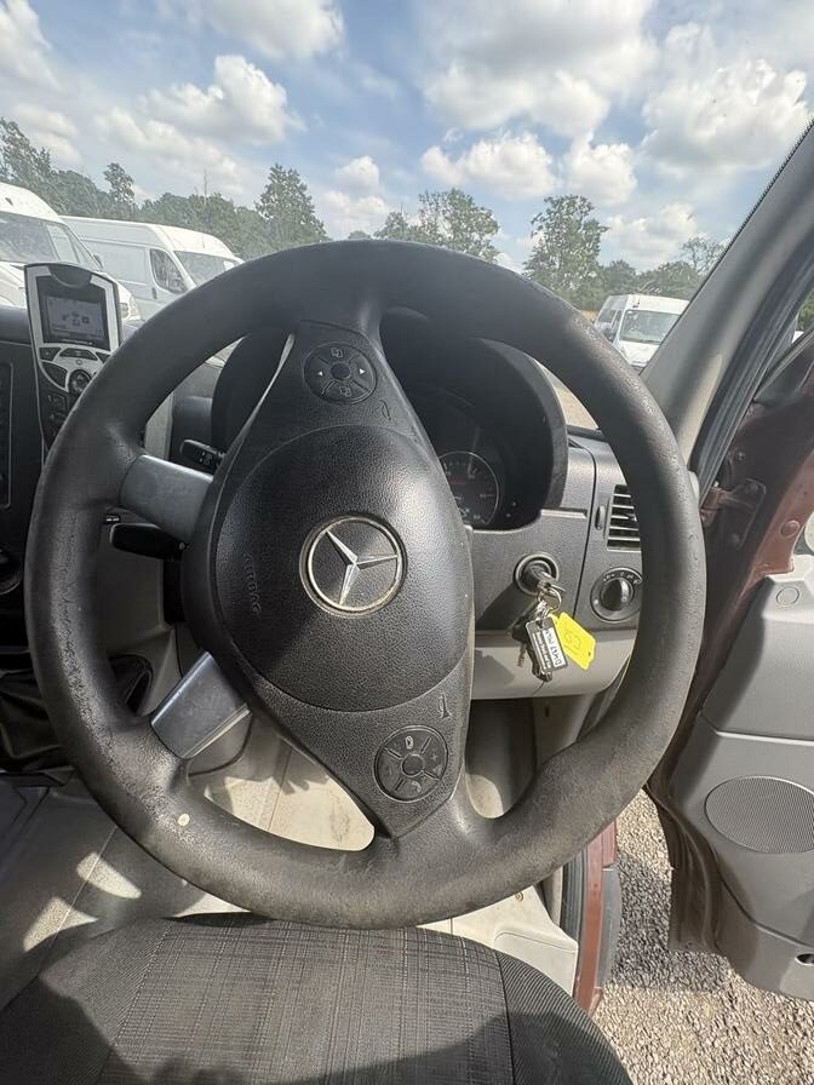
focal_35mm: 14
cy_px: 542
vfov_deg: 102.1
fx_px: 439
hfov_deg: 85.7
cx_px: 407
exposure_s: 1/373
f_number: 2.2
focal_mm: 2.22
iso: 64
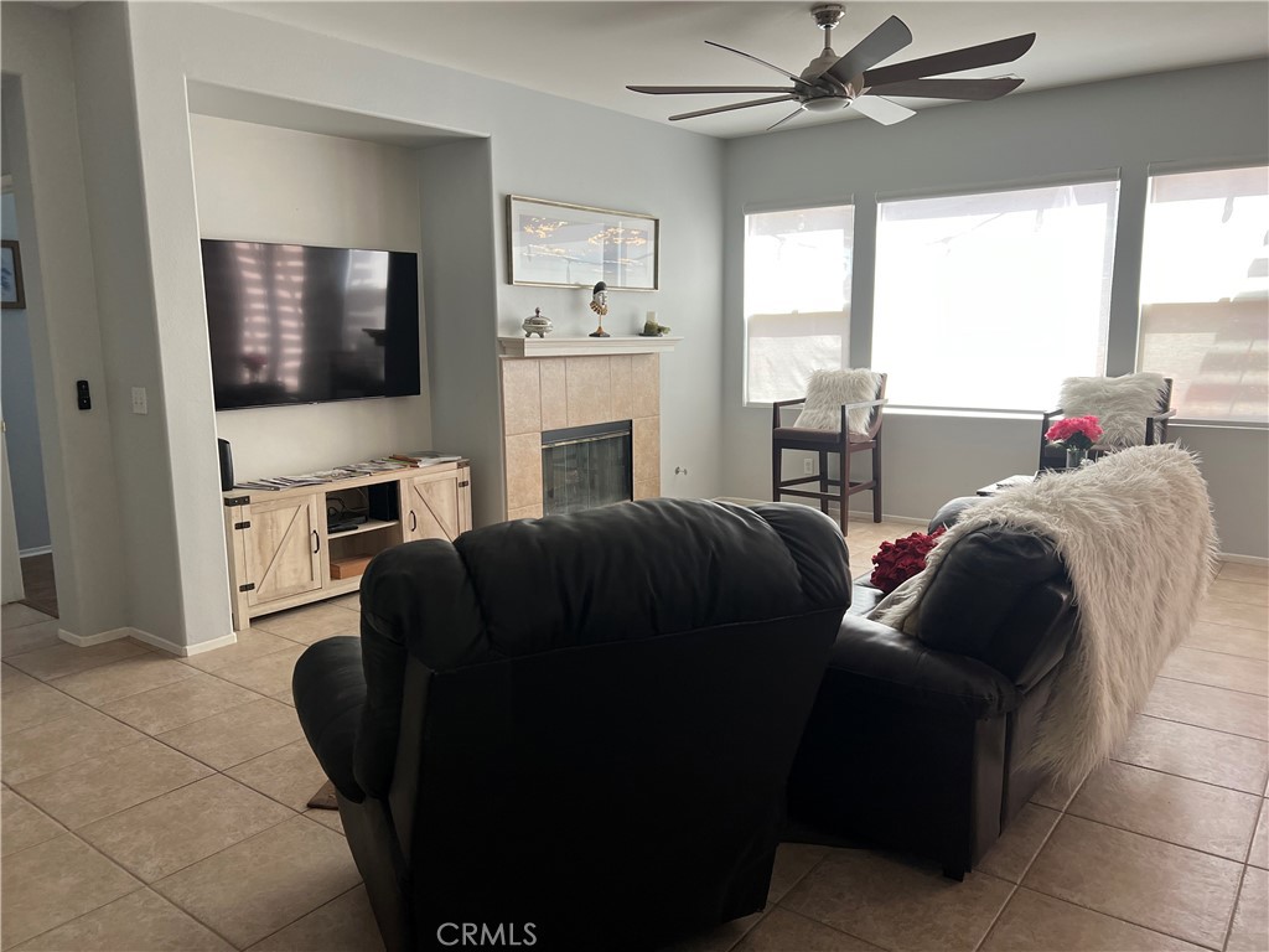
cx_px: 634
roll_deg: +1.2
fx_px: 953
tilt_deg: -10.3
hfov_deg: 67.3
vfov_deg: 53.1
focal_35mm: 26
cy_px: 476
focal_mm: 5.7
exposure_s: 1/120
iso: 125
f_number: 1.5
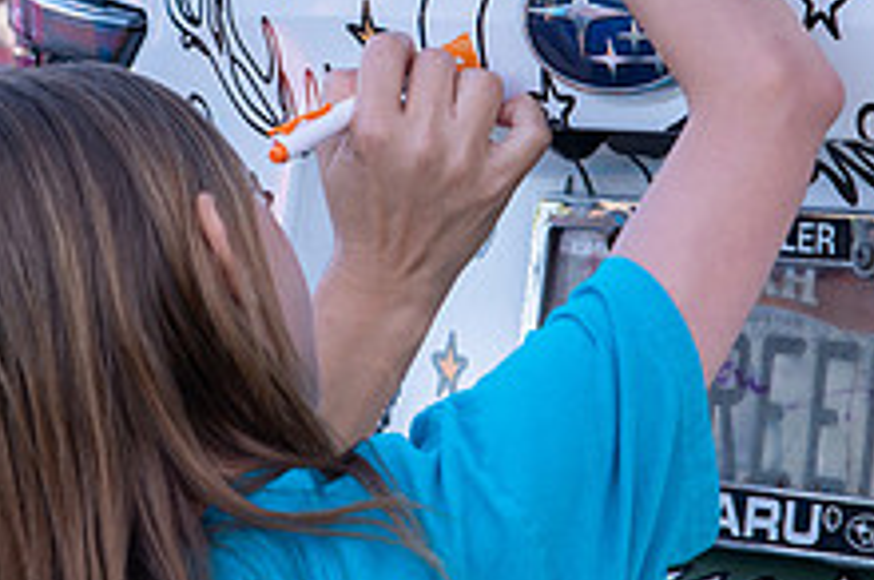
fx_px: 6400
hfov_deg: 7.8
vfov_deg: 5.2
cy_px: 139
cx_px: 338
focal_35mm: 264
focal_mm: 100
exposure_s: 1/400
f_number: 7.1
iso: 500
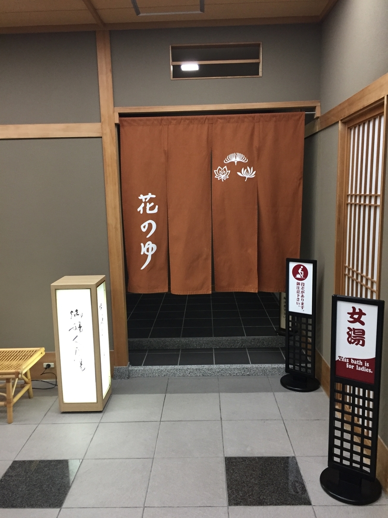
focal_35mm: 29
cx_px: 194
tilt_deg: -7.4
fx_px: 433
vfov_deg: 61.7
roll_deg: +0.8
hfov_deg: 48.2
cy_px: 259
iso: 125
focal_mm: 4.15
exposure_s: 1/30
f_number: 2.2
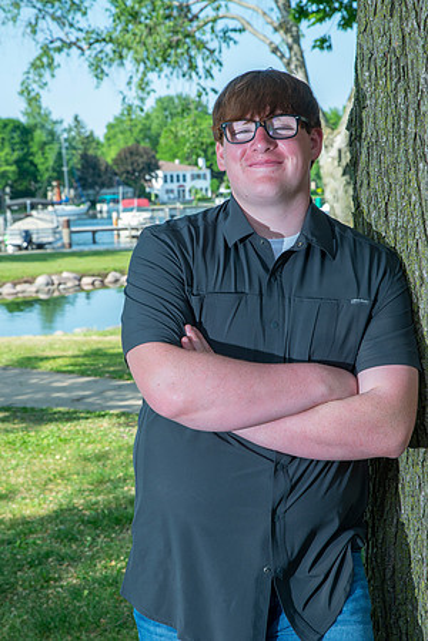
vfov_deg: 28.8
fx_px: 1248
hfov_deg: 19.5
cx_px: 214
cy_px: 320
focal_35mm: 70
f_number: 11
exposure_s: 1/160
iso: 320
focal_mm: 70
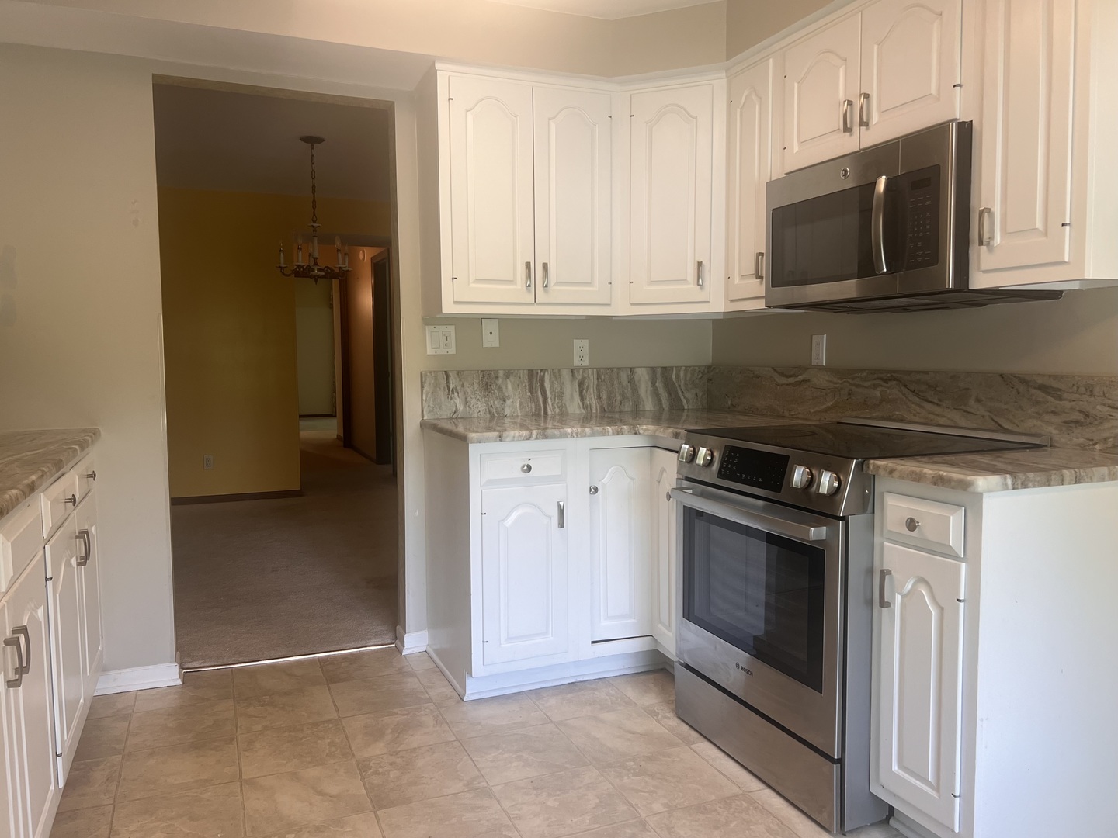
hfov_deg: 67.3
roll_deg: -0.9
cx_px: 559
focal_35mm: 26
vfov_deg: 53.1
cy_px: 419
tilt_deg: -4.9
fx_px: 840
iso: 100
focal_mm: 5.7
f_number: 1.5
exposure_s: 1/120
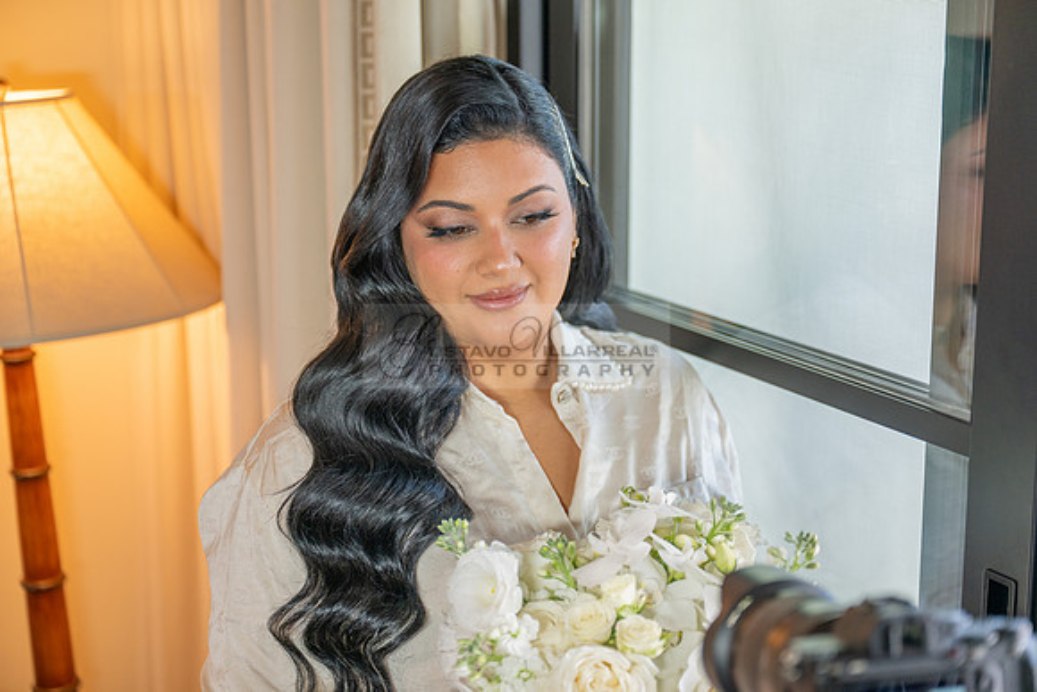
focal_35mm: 60
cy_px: 346
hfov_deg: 33.4
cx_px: 518
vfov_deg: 22.6
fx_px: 1729
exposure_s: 1/200
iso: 400
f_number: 2.8
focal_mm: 60
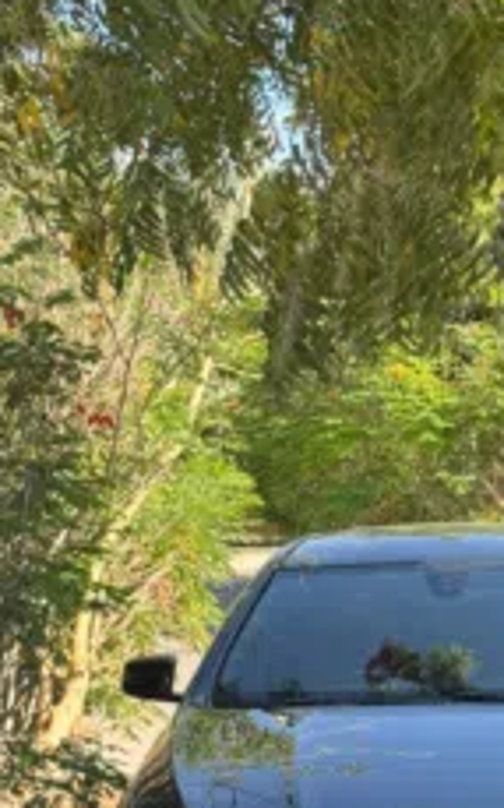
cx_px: 349
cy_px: 635
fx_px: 1957
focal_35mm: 89
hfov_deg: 14.6
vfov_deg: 23.0
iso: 64
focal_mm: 6.76
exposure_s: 1/385
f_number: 1.78
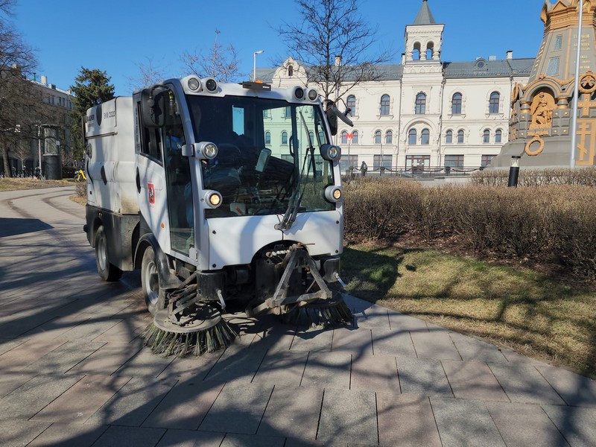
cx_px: 298
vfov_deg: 58.9
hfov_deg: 73.9
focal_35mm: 23
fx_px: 396
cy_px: 224
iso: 12
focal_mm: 6.4
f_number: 1.8
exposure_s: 1/2933
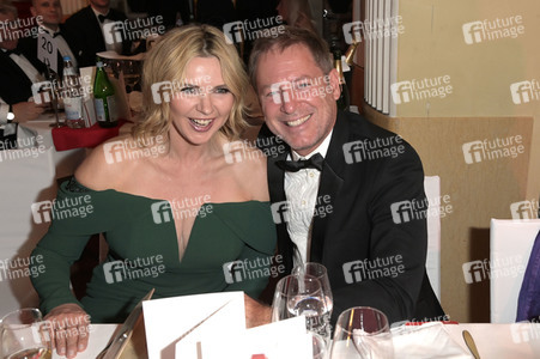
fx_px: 510
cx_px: 270
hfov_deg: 55.8
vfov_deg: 38.8
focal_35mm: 34
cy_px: 180
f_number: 5.6
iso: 3200
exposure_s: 1/125
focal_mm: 34
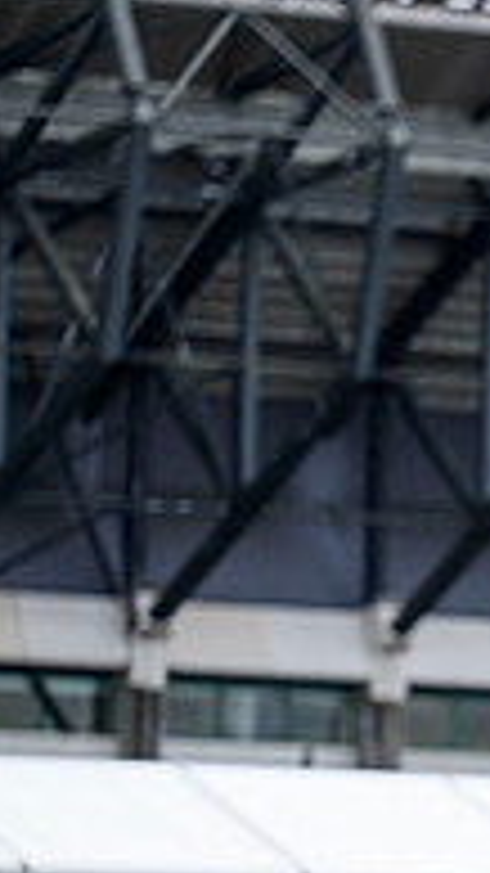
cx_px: 1290
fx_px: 9432
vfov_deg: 5.3
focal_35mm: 408
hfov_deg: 2.9
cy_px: 821
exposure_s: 1/2500
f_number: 3.5
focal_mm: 130
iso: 500
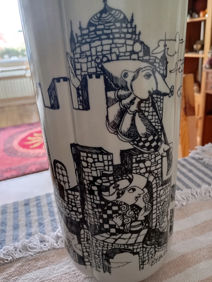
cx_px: 106
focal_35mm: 28
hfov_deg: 49.9
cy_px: 141
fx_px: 228
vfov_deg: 63.4
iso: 1928
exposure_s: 1/20
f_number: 1.8
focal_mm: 4.27
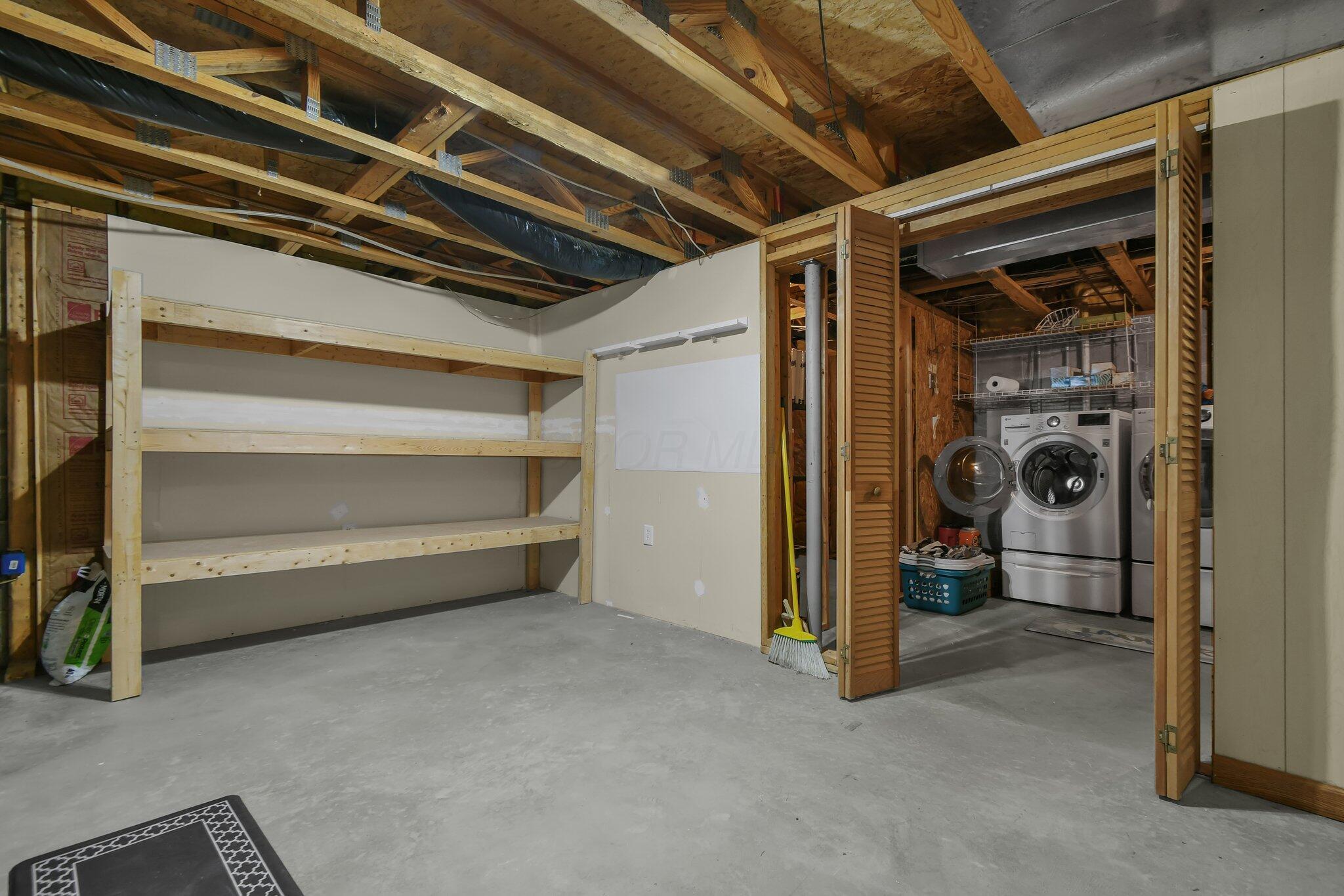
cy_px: 448
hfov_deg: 100.4
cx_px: 672
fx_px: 560
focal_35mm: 15
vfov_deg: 77.3
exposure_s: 1/15
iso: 640
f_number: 7.1
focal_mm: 10
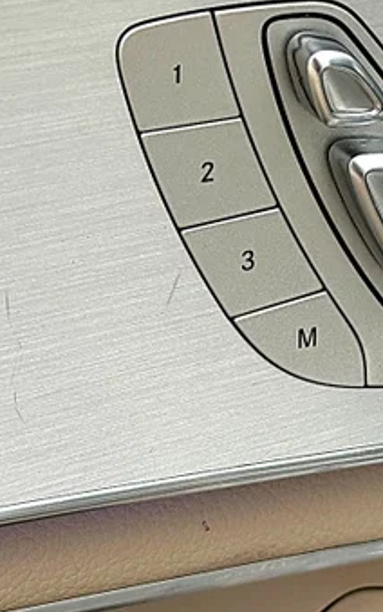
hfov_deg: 12.1
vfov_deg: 19.7
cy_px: 192
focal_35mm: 105
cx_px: 493
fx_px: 1753
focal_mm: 6.86
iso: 64
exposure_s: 1/880
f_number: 1.78
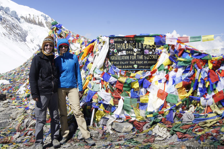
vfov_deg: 31.8
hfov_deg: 46.4
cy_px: 76
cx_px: 116
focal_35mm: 42
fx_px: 261
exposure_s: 1/80
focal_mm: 26
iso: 100
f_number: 13
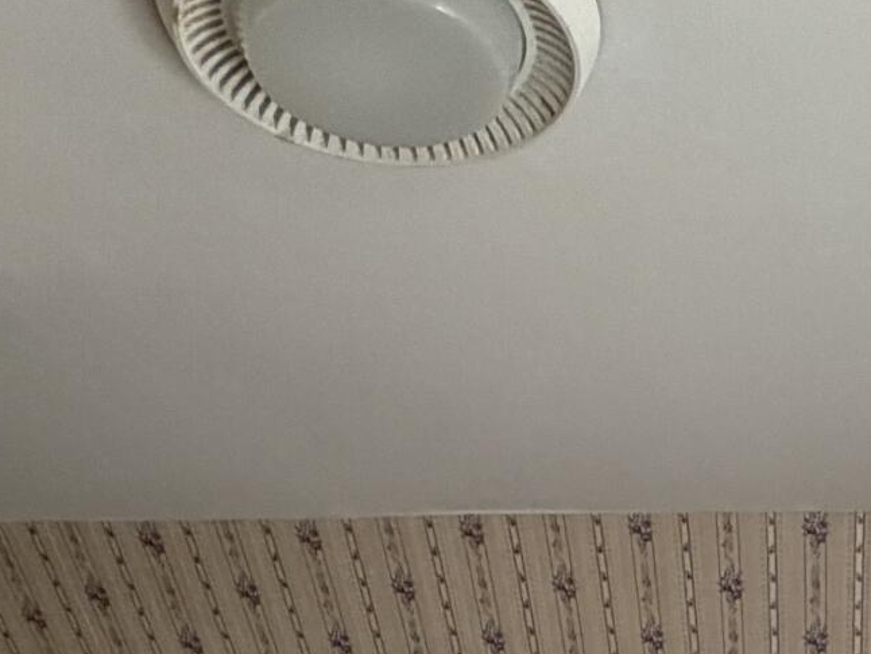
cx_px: 667
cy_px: 1479
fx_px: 1636
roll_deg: -0.8
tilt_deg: -12.6
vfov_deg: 15.4
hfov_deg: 29.3
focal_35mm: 65
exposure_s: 1/120
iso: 125
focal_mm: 2.22
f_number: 2.2
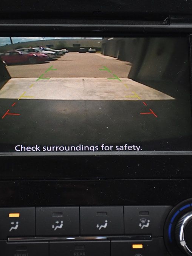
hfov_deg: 13.6
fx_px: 807
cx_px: 88
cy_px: 129
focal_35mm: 109
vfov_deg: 18.1
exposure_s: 1/320
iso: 2500
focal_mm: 50
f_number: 4.8
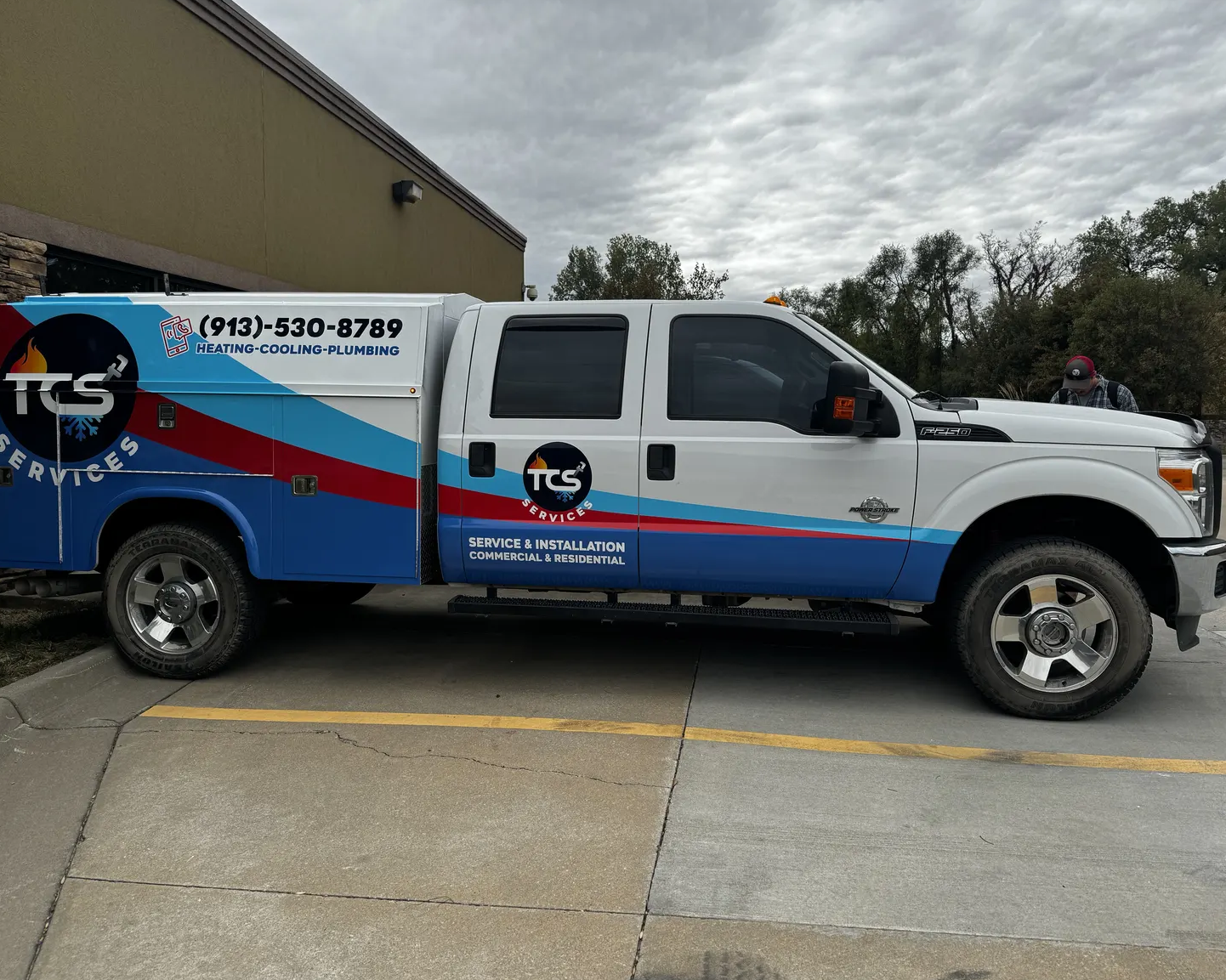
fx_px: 943
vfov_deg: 54.9
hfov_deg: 66.0
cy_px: 475
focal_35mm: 26
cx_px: 593
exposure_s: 1/2604
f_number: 1.78
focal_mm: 6.86
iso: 80
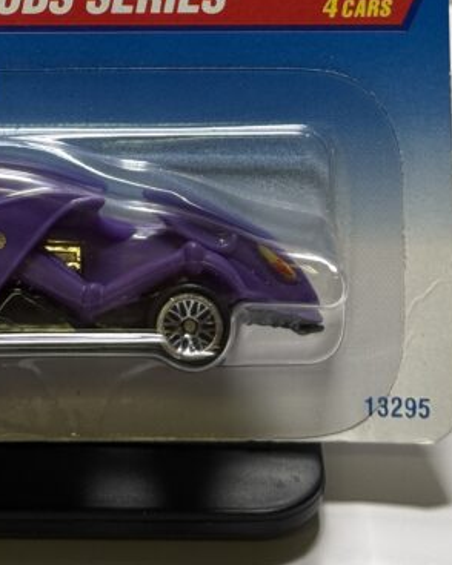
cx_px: 105
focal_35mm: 136
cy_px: -160
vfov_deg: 13.7
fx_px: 2276
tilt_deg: -22.1
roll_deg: -0.4
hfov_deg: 11.3
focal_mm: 6.76
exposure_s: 1/60
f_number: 1.78
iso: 80
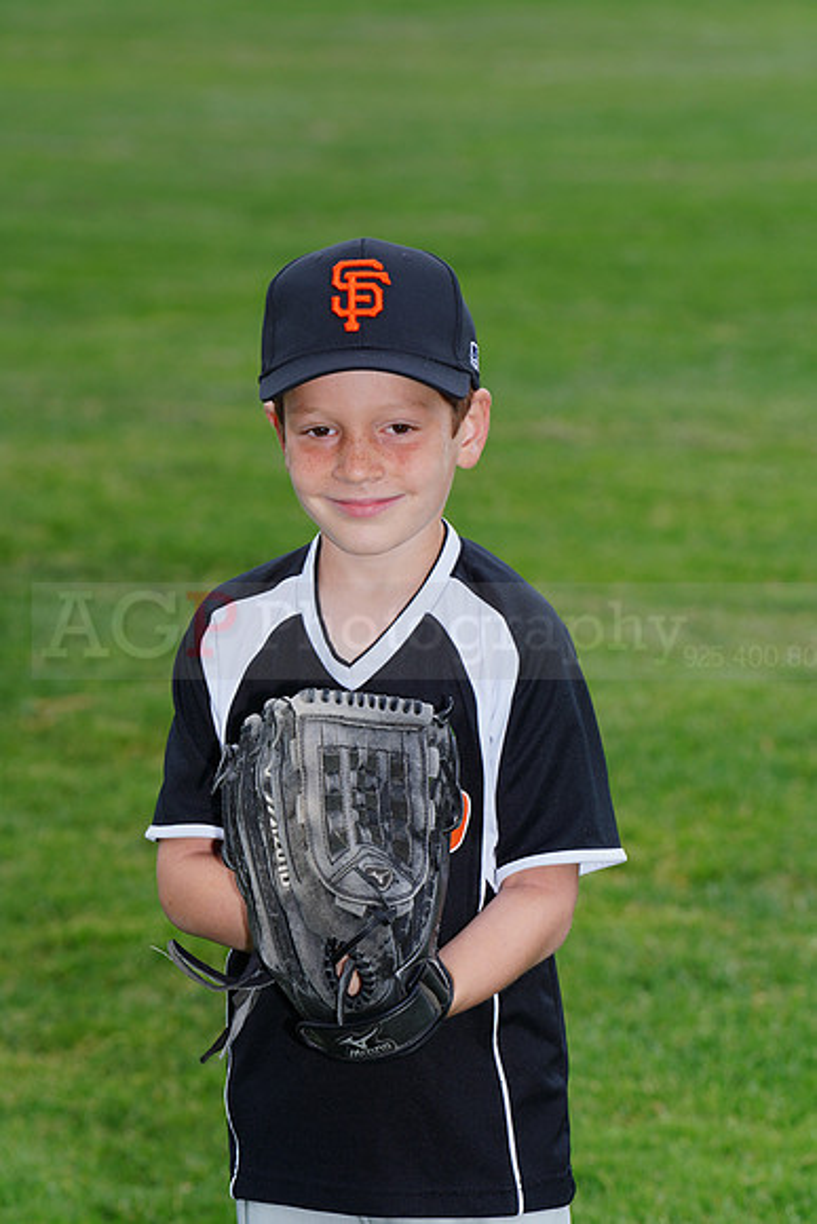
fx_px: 6634
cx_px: 408
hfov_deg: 7.0
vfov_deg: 10.5
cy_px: 612
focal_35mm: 195
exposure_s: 1/200
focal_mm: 195
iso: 200
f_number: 8
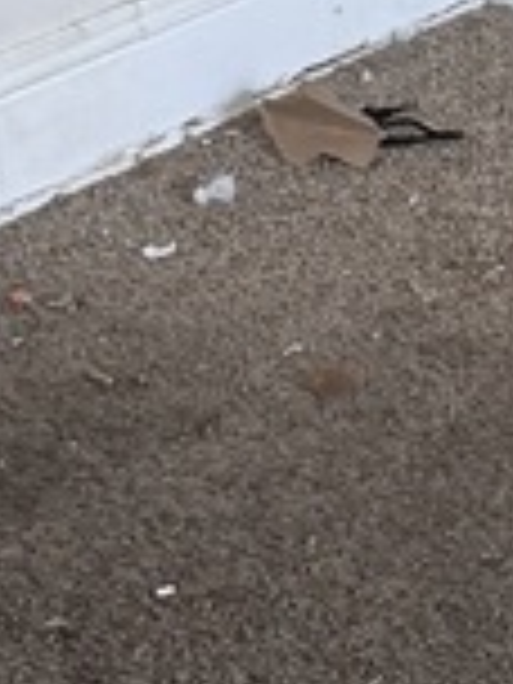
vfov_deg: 11.4
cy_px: -27
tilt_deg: -20.1
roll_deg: +1.5
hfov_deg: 8.0
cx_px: 1269
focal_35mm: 171
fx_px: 3379
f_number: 1.78
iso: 200
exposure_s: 1/60
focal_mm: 6.76
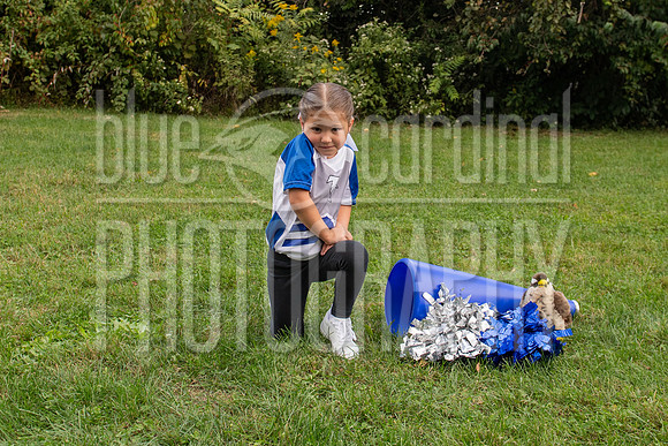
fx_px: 941
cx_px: 367
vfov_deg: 26.6
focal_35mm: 51
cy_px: 170
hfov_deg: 39.1
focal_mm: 27
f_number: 4
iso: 640
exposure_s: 1/250
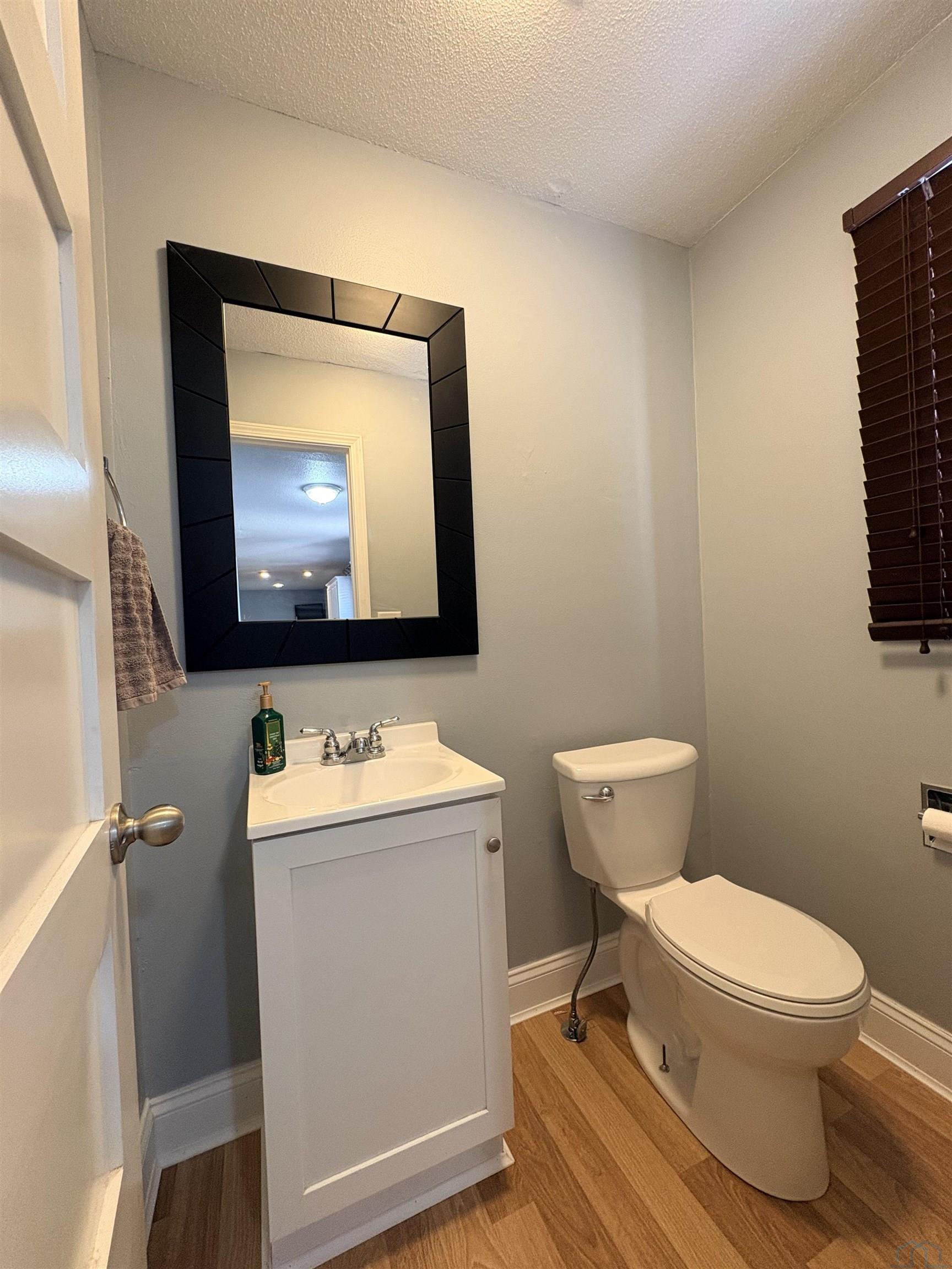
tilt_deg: +1.0
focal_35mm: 14
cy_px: 634
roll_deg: +2.6
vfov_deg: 102.1
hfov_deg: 85.7
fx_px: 513
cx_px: 476
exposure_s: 1/60
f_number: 2.2
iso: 200
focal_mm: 2.22
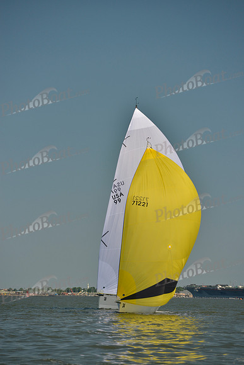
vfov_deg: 12.4
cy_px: 182
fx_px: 1676
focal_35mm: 165
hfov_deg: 8.3
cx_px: 122
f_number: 5
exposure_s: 1/1250
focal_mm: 165
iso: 200
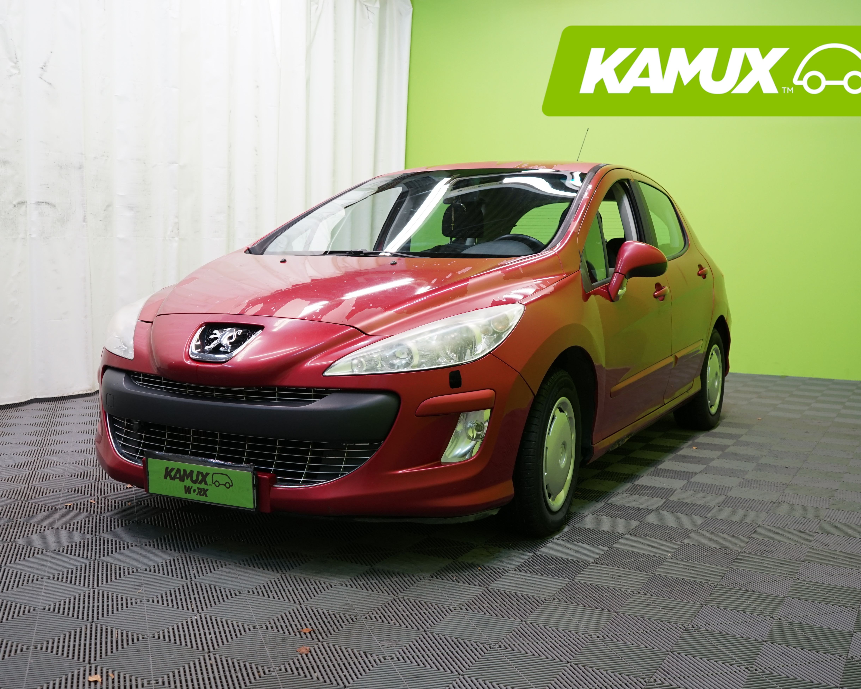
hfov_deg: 47.9
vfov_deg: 39.2
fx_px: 968
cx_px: 410
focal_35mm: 38
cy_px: 344
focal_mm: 33
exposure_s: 1/50
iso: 640
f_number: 5.6
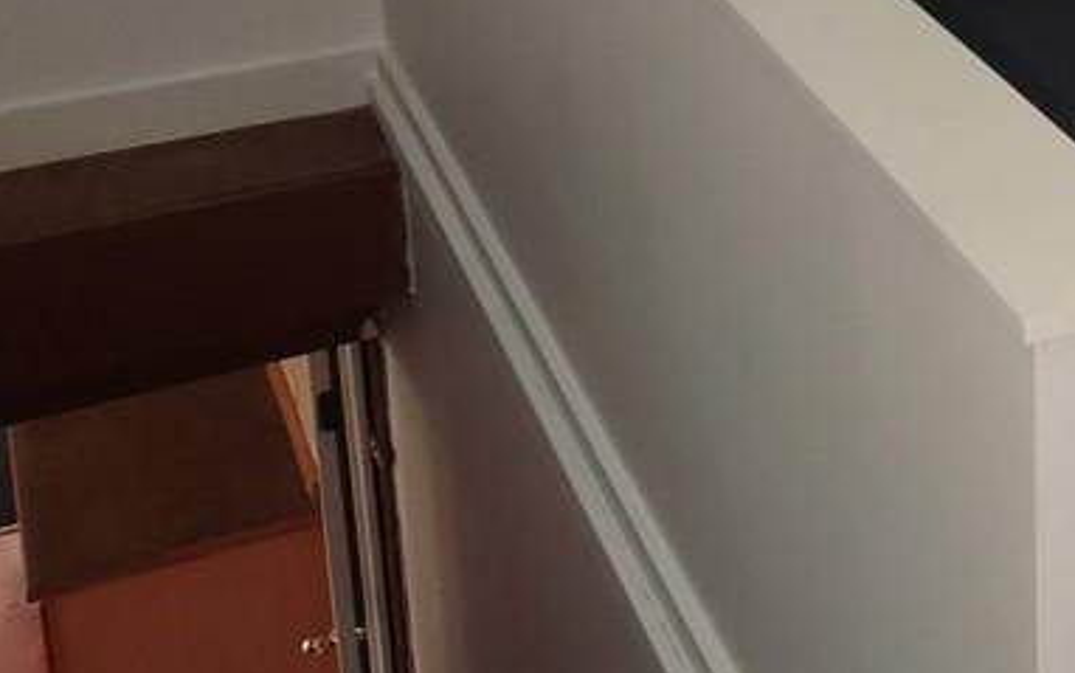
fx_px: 2081
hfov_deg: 25.0
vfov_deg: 17.4
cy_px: -166
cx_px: 1413
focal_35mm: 71
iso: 150
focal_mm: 4.7
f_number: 1.79
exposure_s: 1/30
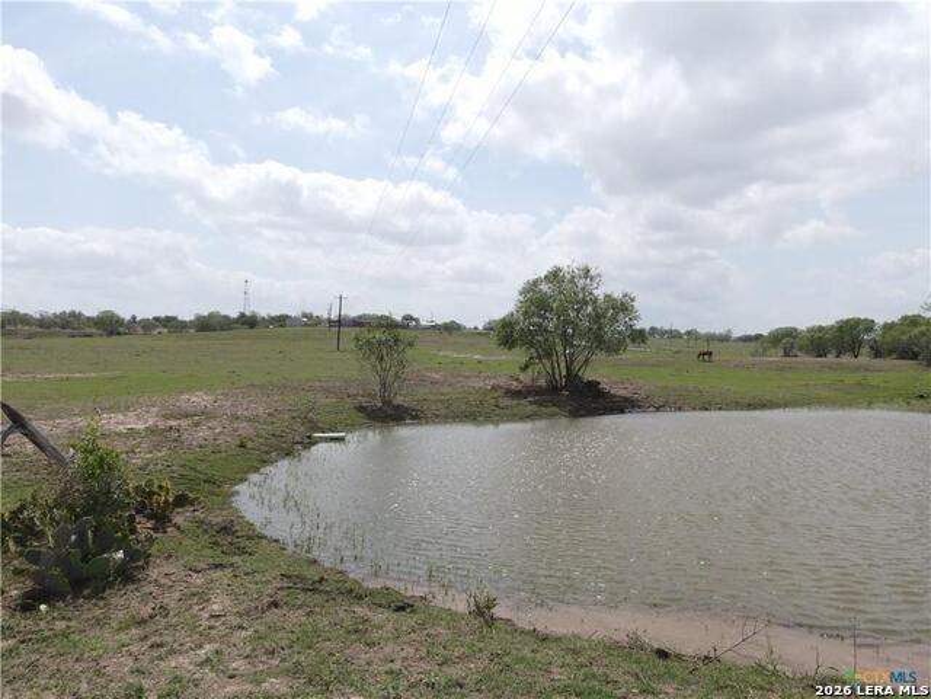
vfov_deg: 56.8
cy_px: 350
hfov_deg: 71.6
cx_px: 466
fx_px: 645
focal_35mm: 24
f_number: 2.8
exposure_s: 1/1000
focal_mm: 4.5
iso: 110
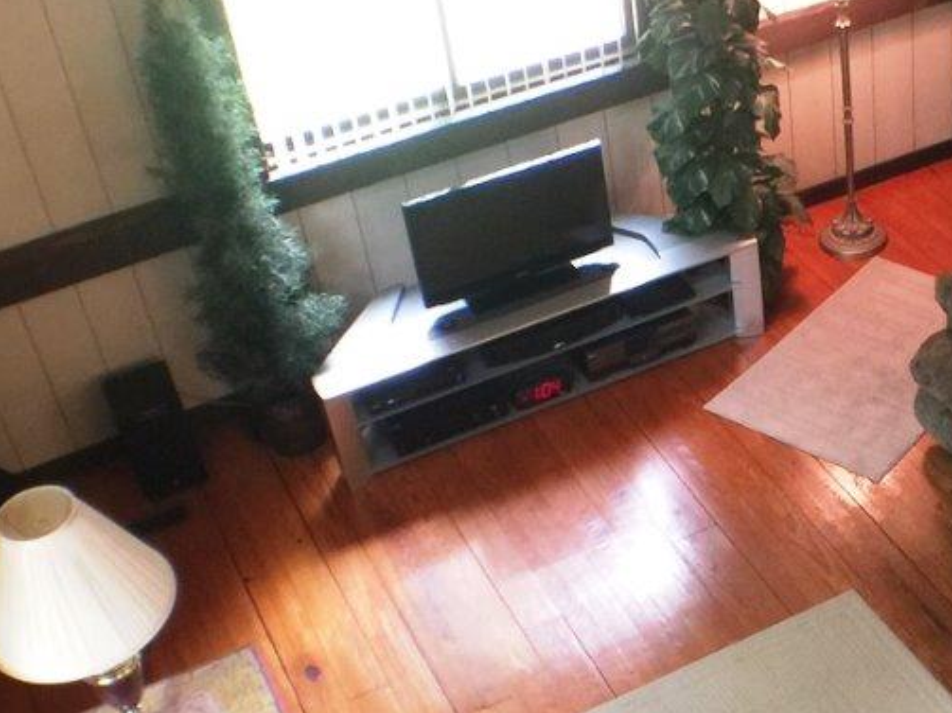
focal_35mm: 83
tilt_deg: -40.4
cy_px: 467
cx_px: 873
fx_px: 2282
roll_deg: +2.7
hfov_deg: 22.9
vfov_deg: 17.7
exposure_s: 1/15
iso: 64
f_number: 2.2
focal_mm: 4.15
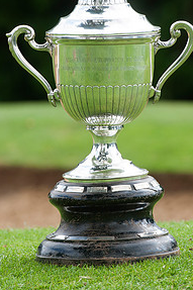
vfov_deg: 5.1
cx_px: 105
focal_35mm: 404
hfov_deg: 3.4
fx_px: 3253
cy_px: 112
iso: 200
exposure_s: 1/320
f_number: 5.6
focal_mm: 200
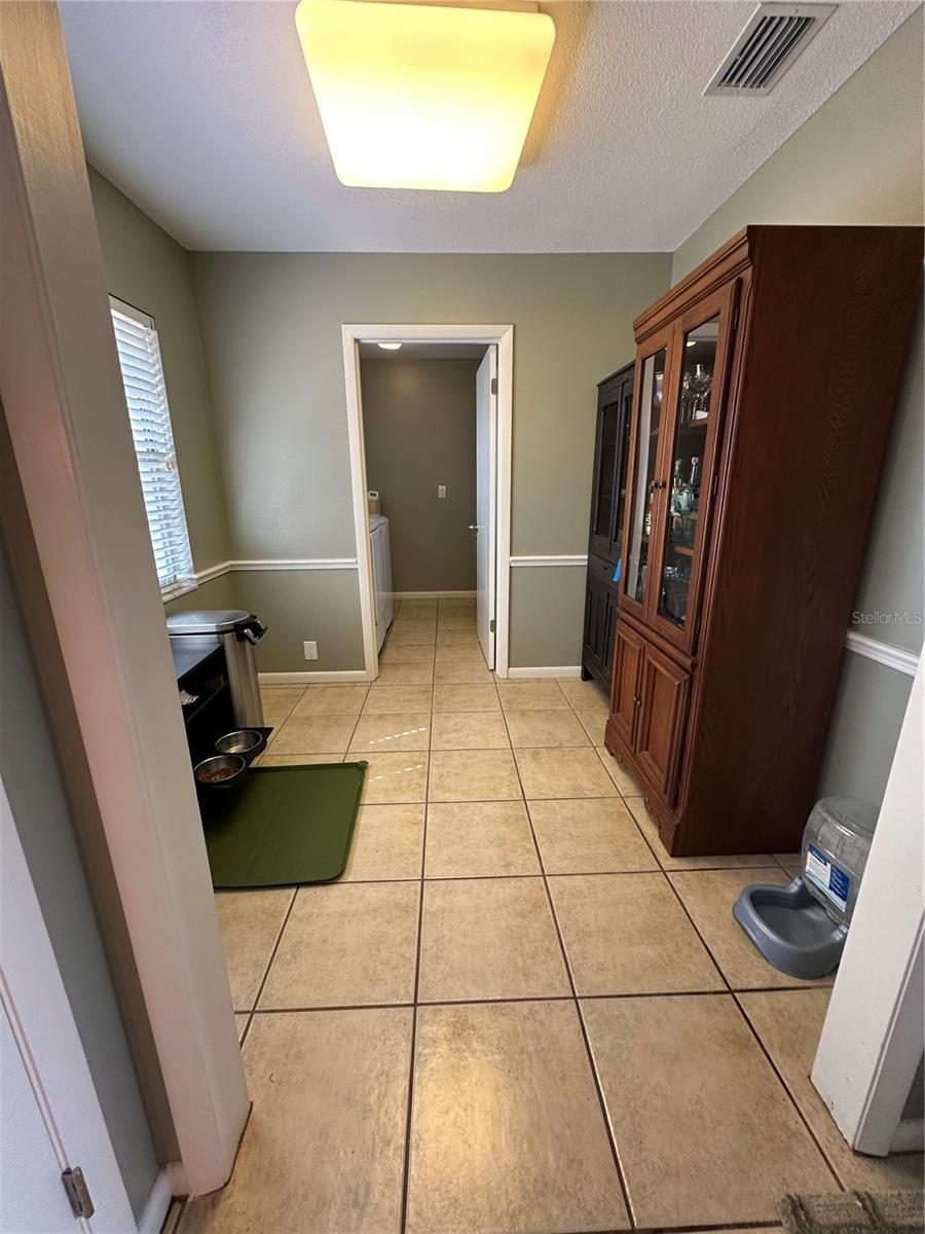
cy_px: 617
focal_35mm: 14
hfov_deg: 85.7
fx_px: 499
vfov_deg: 102.1
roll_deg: -0.2
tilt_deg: -13.8
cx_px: 462
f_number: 2.2
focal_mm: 2.22
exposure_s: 1/60
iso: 160
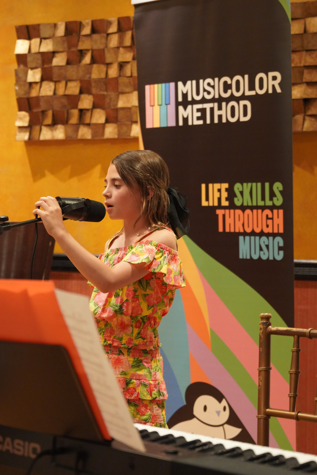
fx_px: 1255
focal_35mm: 95
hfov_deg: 14.4
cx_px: 123
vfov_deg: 21.4
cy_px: 208
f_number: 4
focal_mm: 70
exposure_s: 1/60
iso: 3200
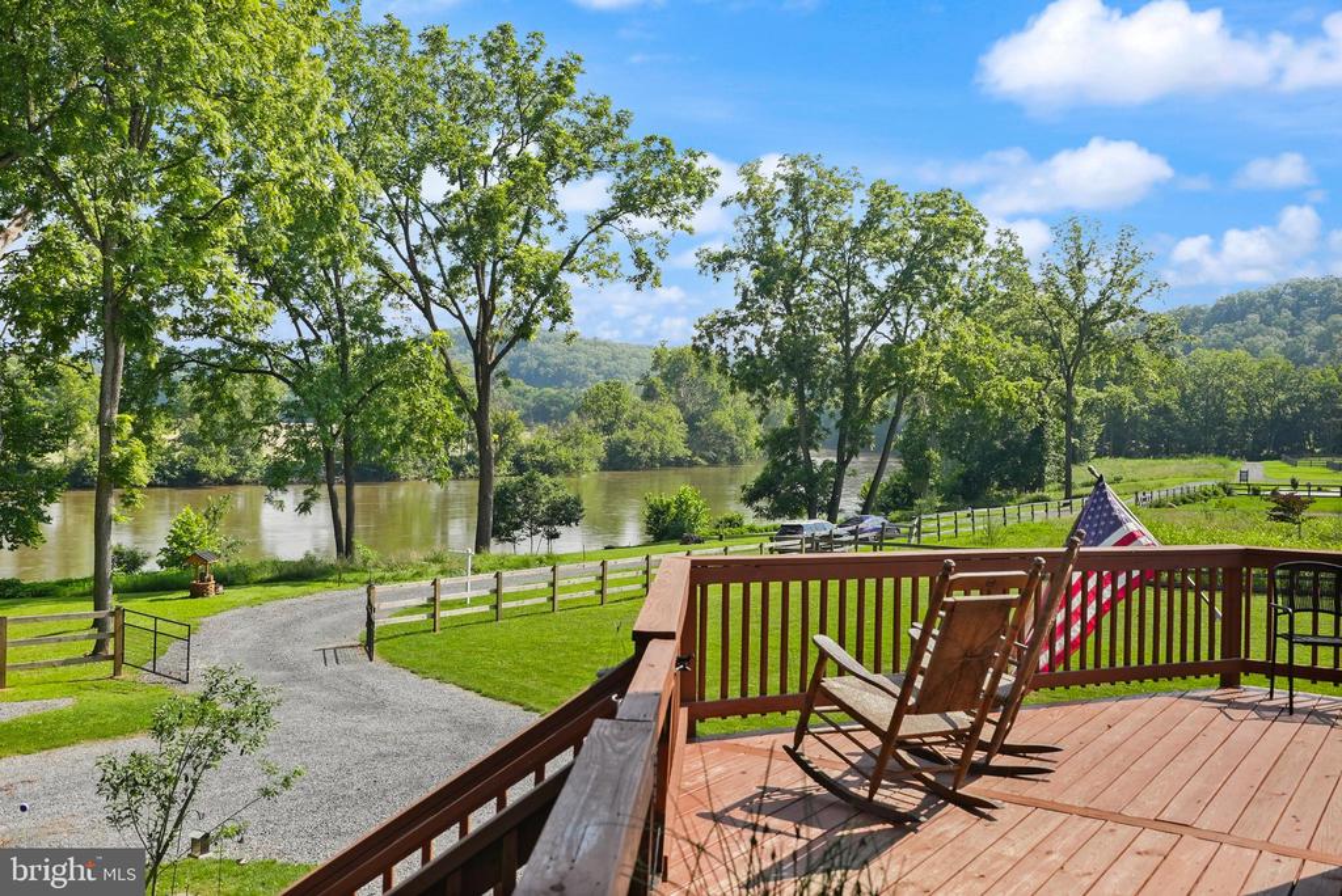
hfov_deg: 54.4
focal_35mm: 35
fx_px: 1305
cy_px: 448
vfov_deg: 37.9
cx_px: 671
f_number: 7.1
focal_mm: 35
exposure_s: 1/800
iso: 1600
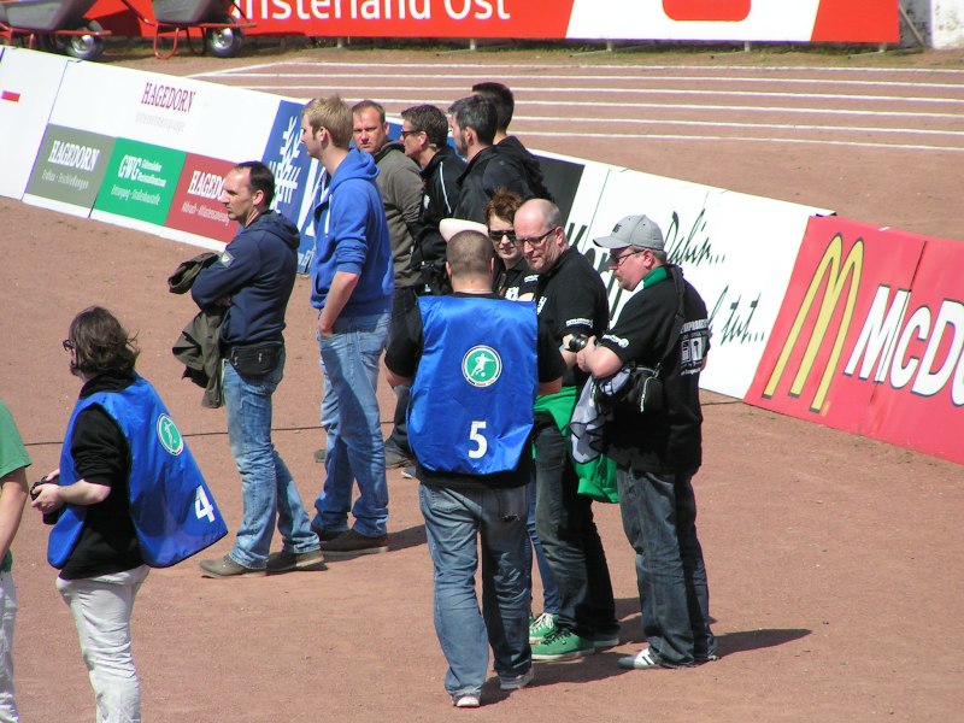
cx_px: 482
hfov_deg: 5.2
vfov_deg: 3.9
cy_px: 362
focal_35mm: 380
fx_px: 10582
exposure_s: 1/640
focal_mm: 58
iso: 50
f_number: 5
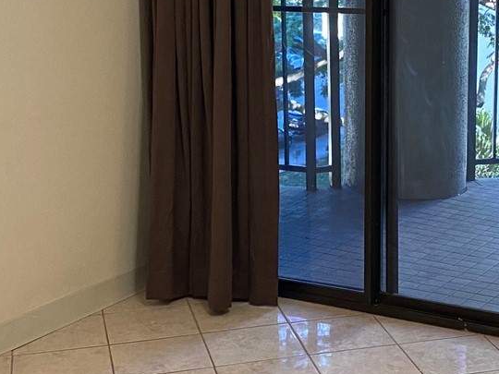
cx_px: 381
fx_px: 1110
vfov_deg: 19.1
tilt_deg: -8.7
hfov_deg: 25.0
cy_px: 113
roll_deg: +0.3
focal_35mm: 77
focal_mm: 4.25
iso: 250
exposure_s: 1/60
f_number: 1.8
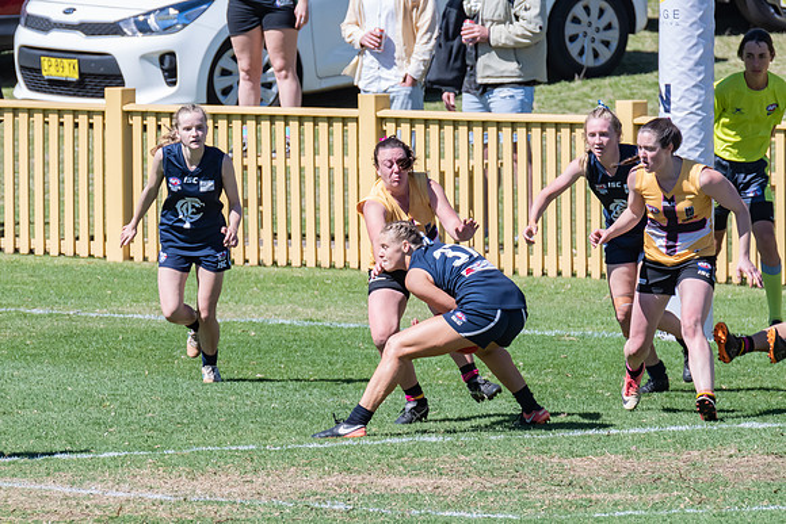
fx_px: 22486
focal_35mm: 1030
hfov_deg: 2.0
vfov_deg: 1.3
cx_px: 304
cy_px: 319
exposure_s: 1/1600
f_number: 11
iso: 800
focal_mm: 550
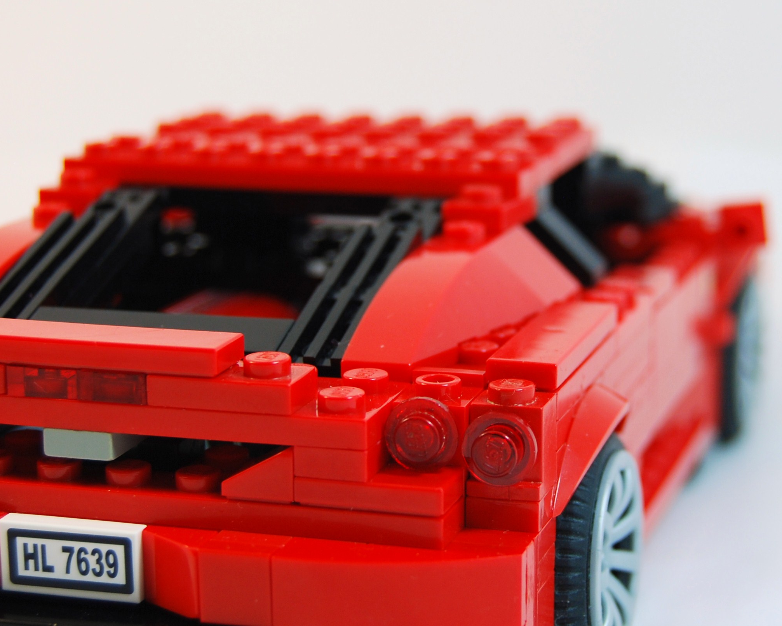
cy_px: 280
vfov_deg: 16.2
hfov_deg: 20.2
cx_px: 457
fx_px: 2196
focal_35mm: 95
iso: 200
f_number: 5
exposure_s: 1/100
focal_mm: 35
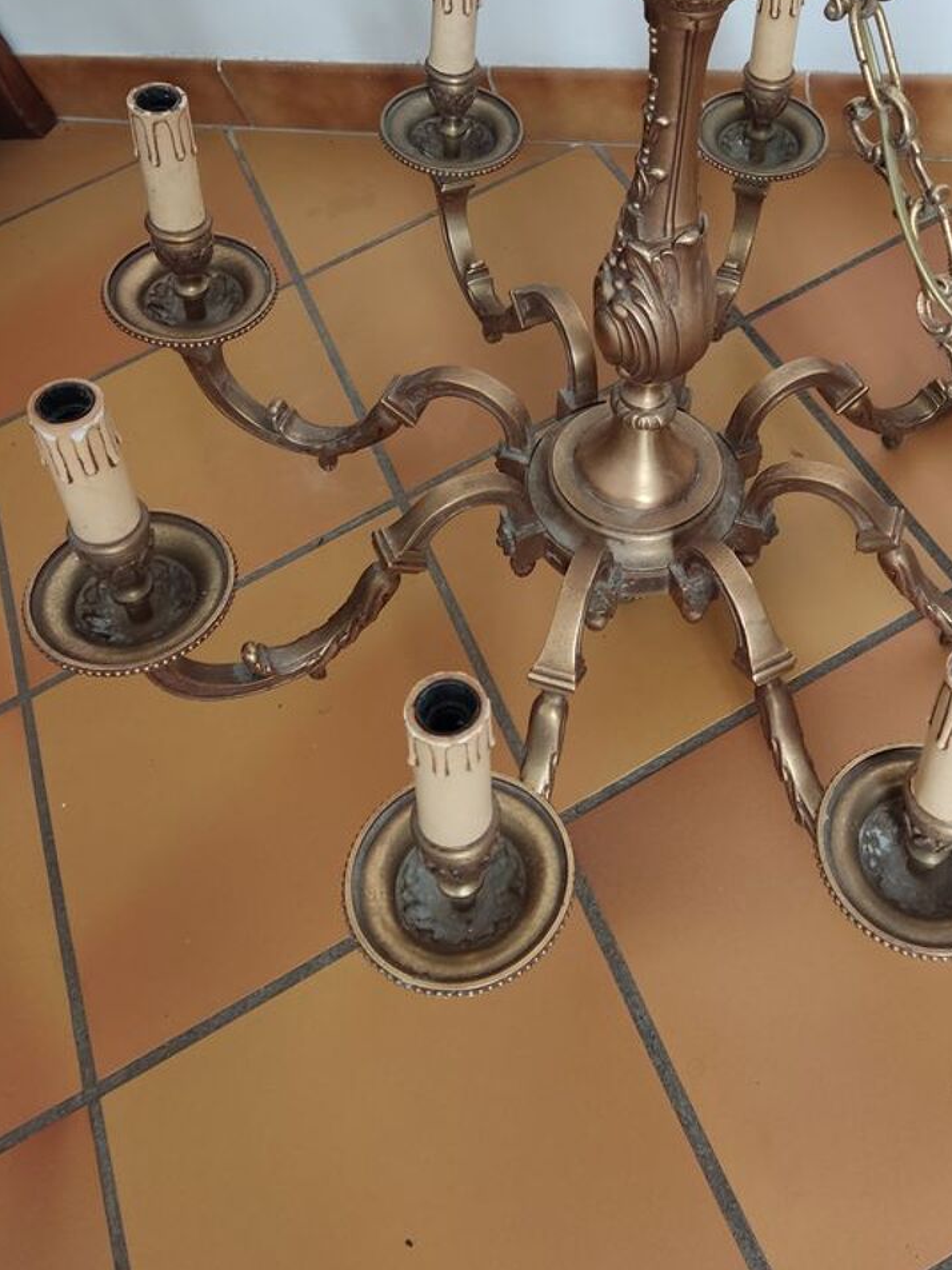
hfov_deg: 40.1
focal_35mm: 35
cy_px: 410
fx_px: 1283
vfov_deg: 51.5
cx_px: 644
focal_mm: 4.71
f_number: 1.79
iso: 179
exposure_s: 1/50
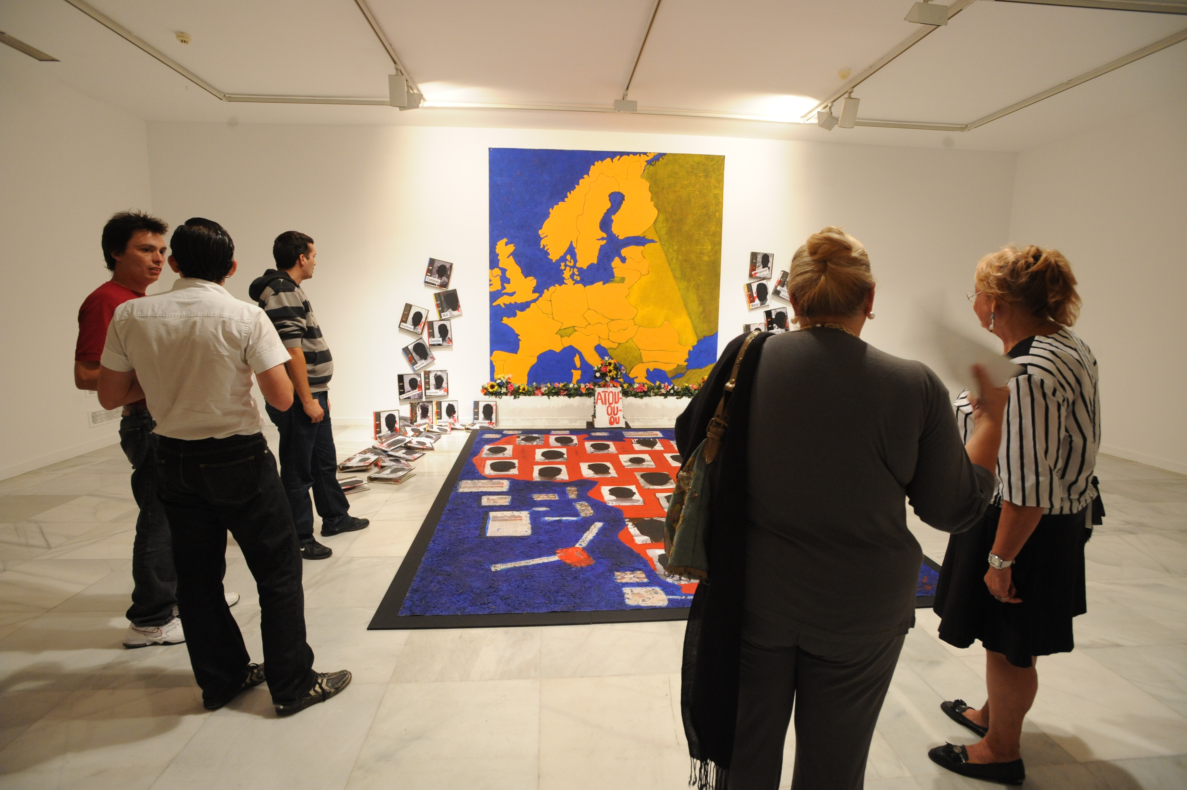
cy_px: 395
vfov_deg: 70.4
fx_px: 560
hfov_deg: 93.3
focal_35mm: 17
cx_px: 594
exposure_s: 1/25
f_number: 5.6
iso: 2500
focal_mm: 17
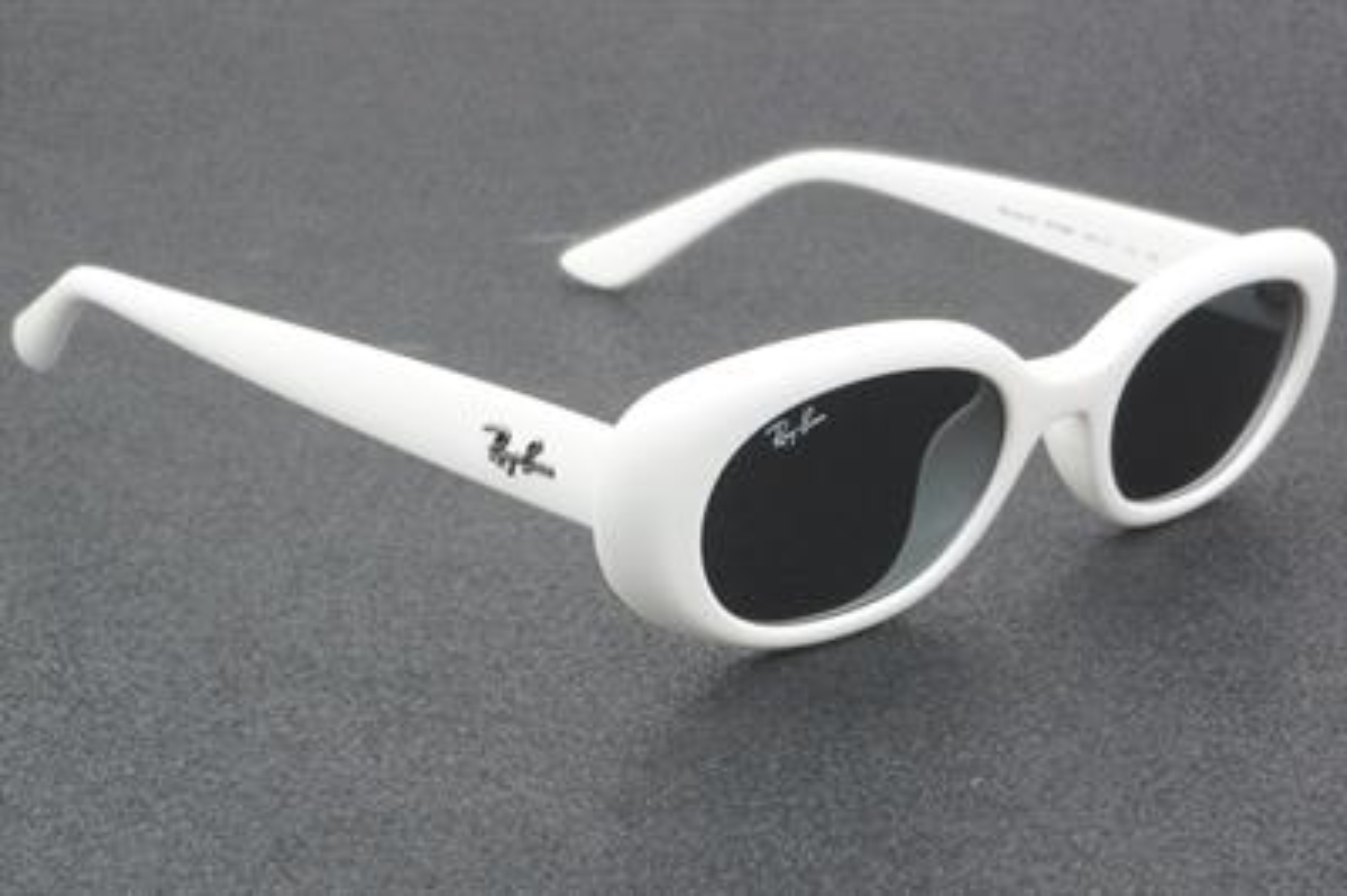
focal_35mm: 75
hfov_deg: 27.0
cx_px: 674
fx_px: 2804
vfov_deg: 18.2
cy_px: 448
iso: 100
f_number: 29
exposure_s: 1.3
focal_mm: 50
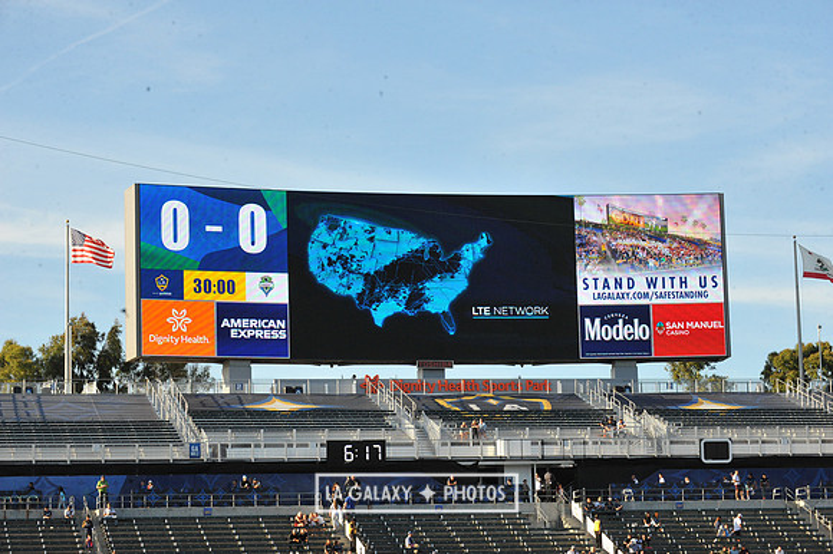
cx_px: 416
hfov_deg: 19.5
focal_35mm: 105
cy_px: 277
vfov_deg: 13.0
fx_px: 2428
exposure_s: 1/800
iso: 1600
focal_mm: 105
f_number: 14
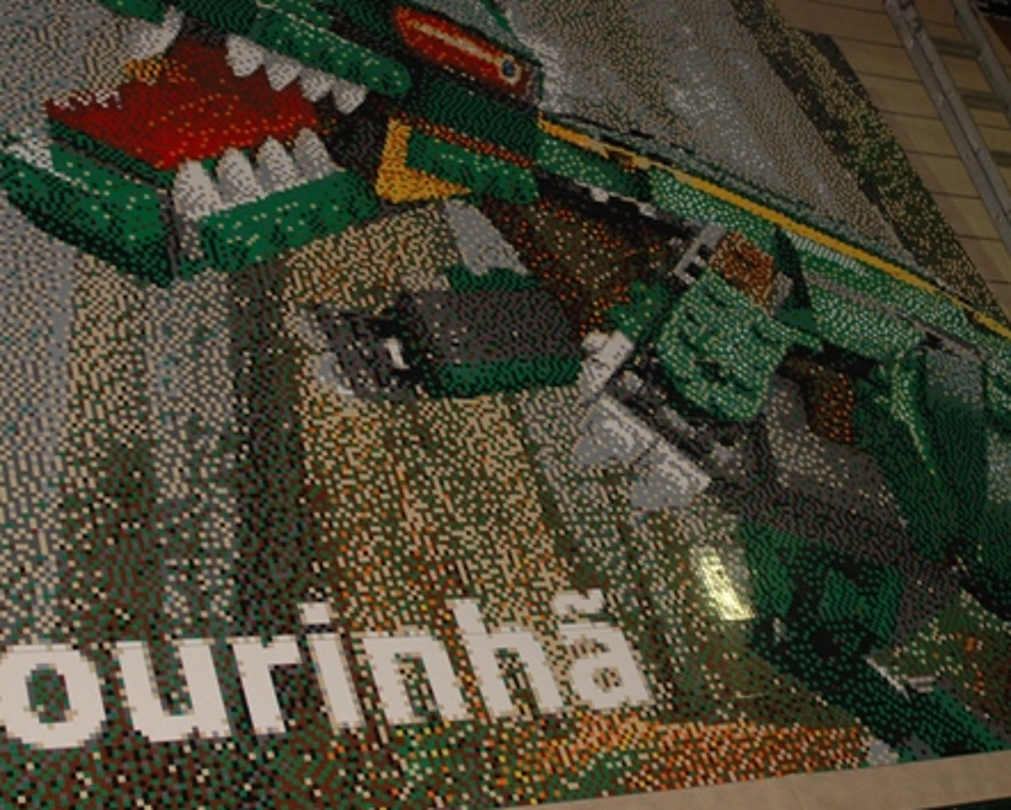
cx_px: 467
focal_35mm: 56
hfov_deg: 33.5
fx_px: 1676
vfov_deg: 27.1
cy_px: 323
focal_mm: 22
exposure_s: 1/60
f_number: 3.8
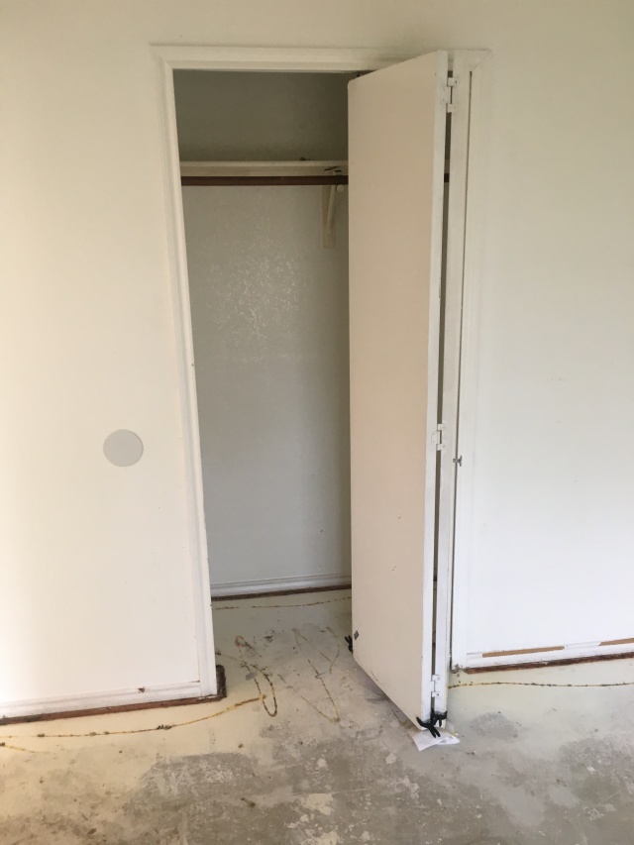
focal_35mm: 29
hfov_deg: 48.2
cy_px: 422
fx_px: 708
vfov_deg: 61.7
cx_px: 317
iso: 64
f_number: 2.2
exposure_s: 1/30
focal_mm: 4.15
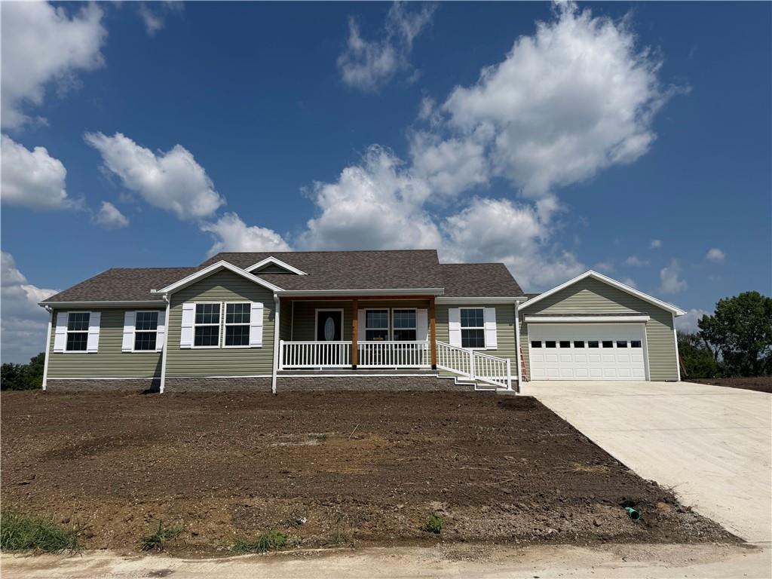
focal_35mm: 24
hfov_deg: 71.6
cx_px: 386
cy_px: 290
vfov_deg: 56.8
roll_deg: -0.7
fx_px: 535
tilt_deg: +9.4
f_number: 1.78
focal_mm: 6.76
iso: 80
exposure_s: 1/11905
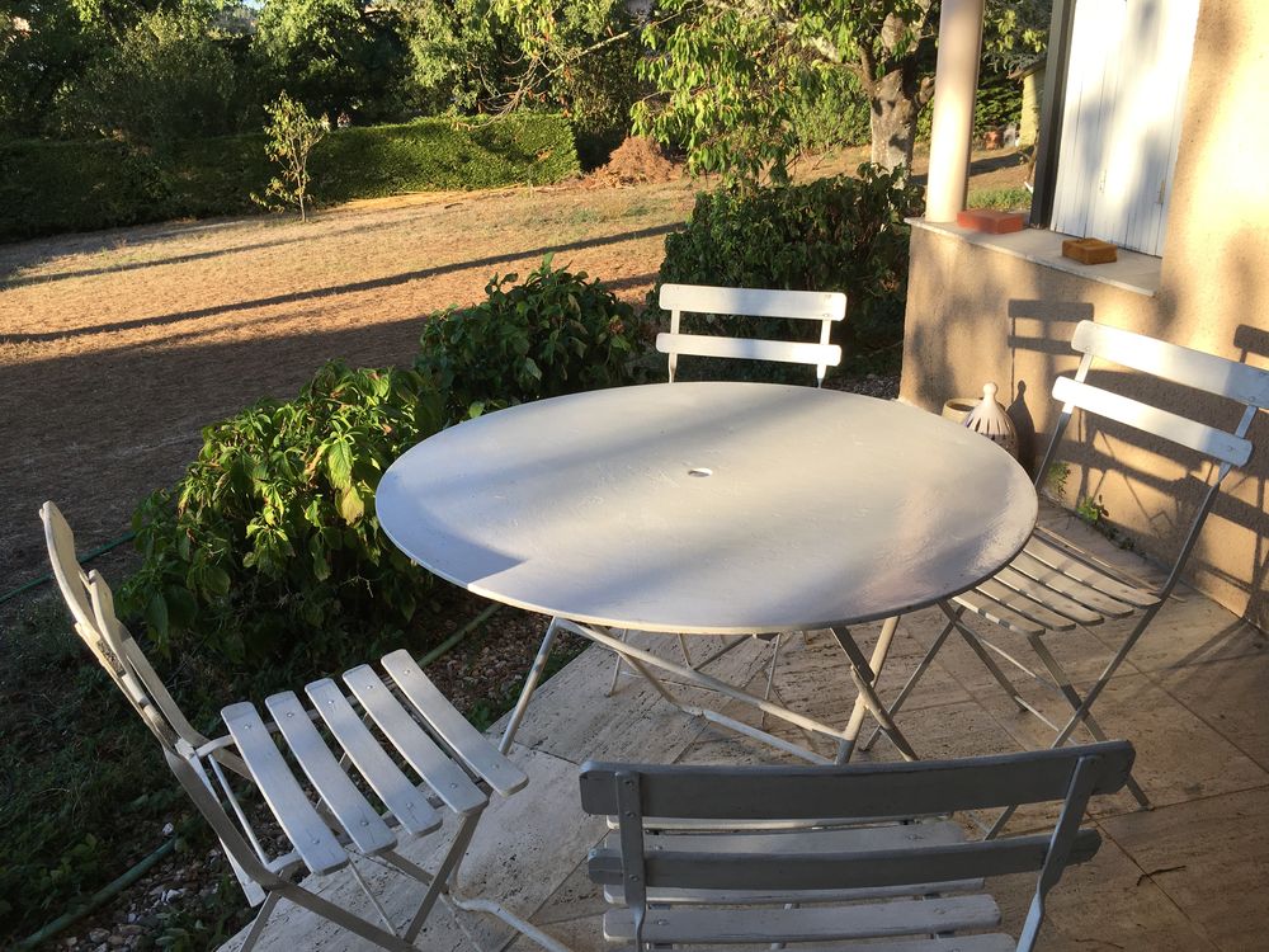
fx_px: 1063
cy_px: 476
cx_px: 634
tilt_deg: -20.3
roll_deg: +1.8
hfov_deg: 61.7
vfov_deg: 48.2
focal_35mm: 29
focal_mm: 4.15
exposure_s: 1/386
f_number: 2.2
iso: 25
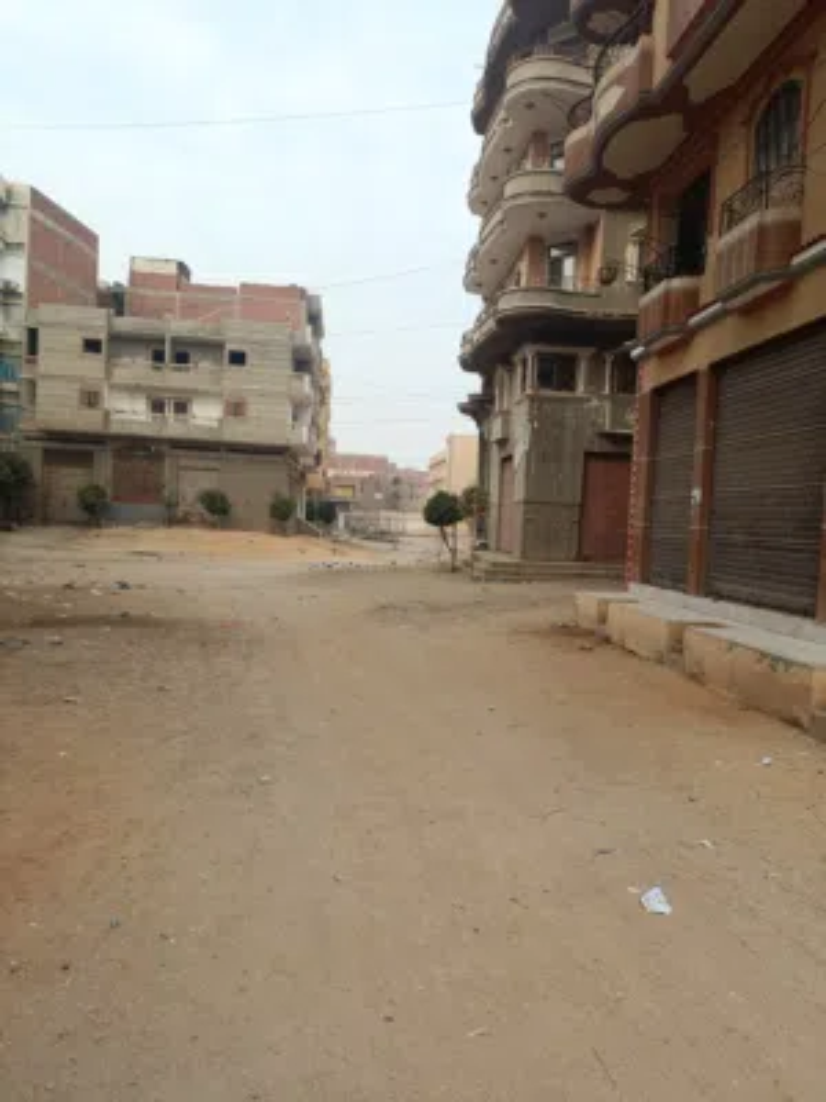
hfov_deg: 54.9
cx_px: 413
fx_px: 795
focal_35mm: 25
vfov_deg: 69.4
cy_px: 551
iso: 50
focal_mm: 4.71
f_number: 1.7
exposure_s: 1/291
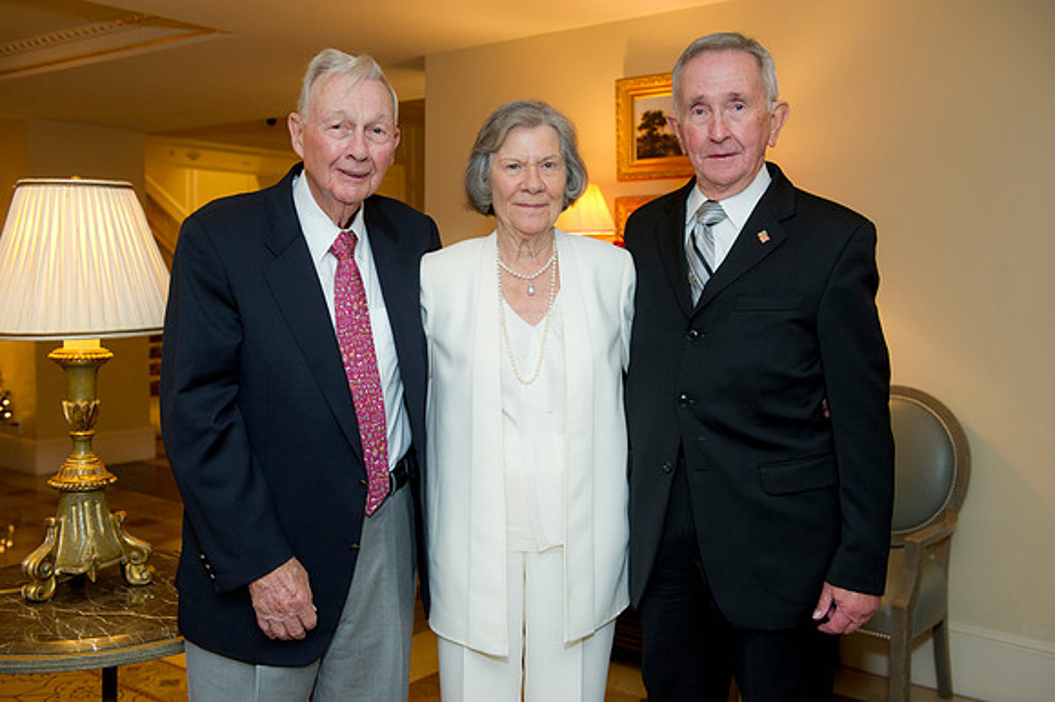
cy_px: 351
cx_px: 528
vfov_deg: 35.0
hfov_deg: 50.7
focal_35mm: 38
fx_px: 1113
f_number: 4.5
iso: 1000
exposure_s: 1/60
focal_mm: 38
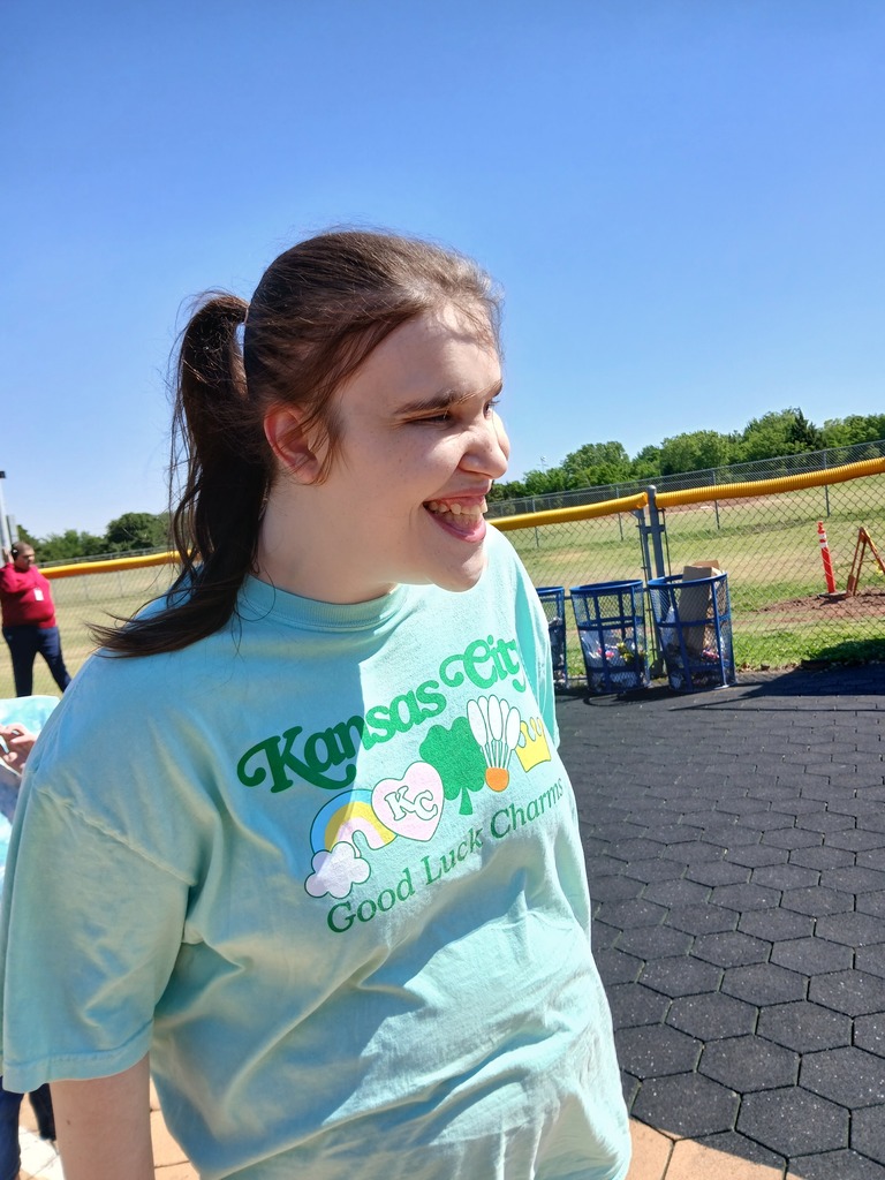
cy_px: 590
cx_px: 442
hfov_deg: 53.1
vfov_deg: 67.3
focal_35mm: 26
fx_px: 886
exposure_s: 1/411
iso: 20
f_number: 1.8
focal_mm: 3.98
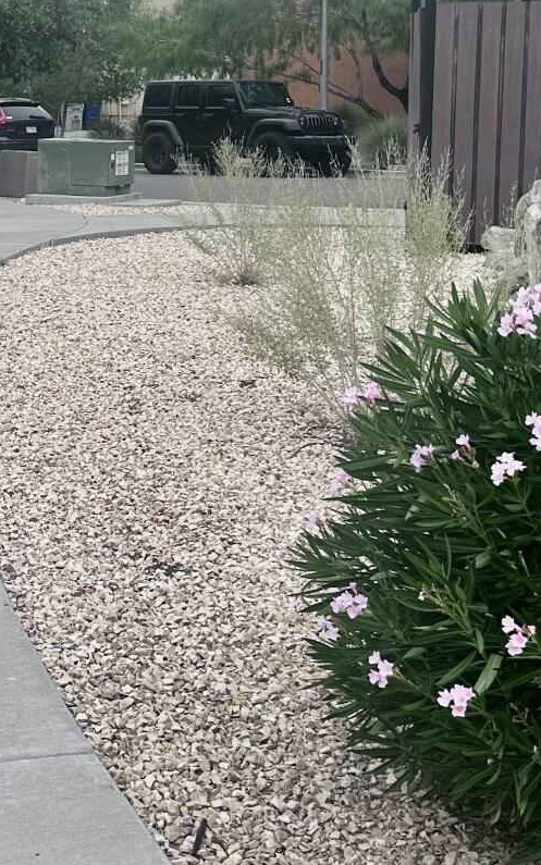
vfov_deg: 31.5
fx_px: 1510
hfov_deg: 19.8
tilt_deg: -4.9
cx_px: 28
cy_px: 240
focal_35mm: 64
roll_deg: -1.1
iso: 80
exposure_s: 1/5848
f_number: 1.78
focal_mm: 6.86
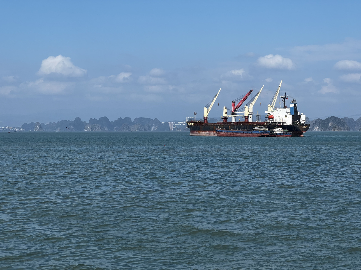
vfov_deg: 19.1
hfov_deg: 25.3
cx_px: 180
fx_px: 803
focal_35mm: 77
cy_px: 135
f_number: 2.8
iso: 32
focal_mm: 9
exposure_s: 1/1054
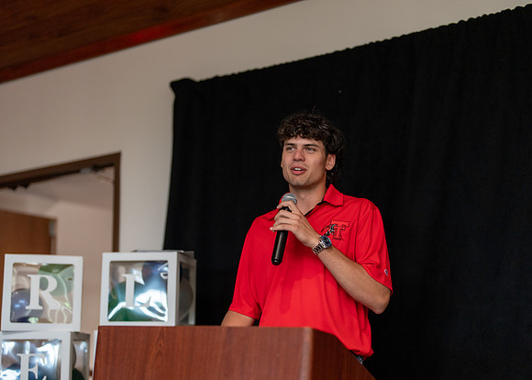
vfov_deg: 22.9
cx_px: 302
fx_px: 938
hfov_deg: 31.6
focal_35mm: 62
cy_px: 222
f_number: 1.2
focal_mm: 50
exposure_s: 1/320
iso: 400
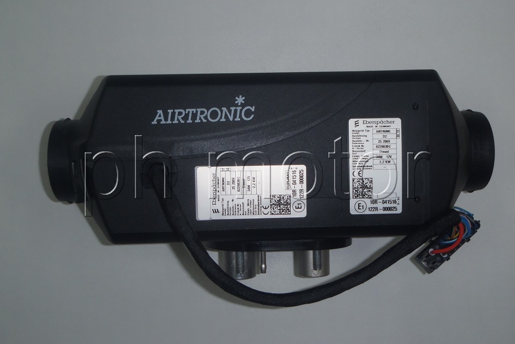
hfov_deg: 50.7
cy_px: 167
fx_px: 544
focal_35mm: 38
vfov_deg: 35.1
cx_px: 257
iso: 100
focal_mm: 6.53
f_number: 4.1
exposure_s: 1/40
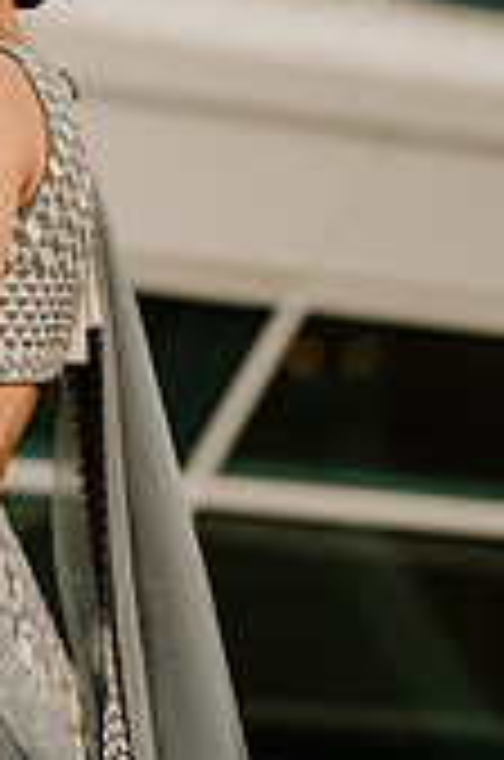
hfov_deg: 6.0
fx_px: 4765
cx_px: -155
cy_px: -148
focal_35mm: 226
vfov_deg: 9.0
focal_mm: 85
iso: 160
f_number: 2
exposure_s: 1/1600
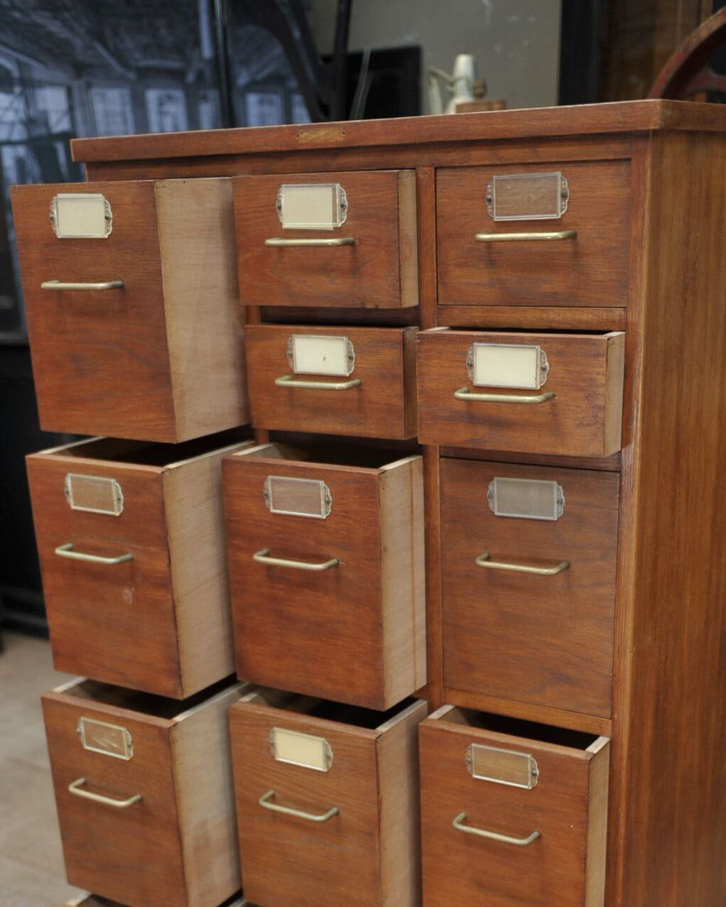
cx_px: 365
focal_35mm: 47
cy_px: 670
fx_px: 1262
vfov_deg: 38.6
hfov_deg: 32.1
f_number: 2.8
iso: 400
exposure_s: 1/50
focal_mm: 32
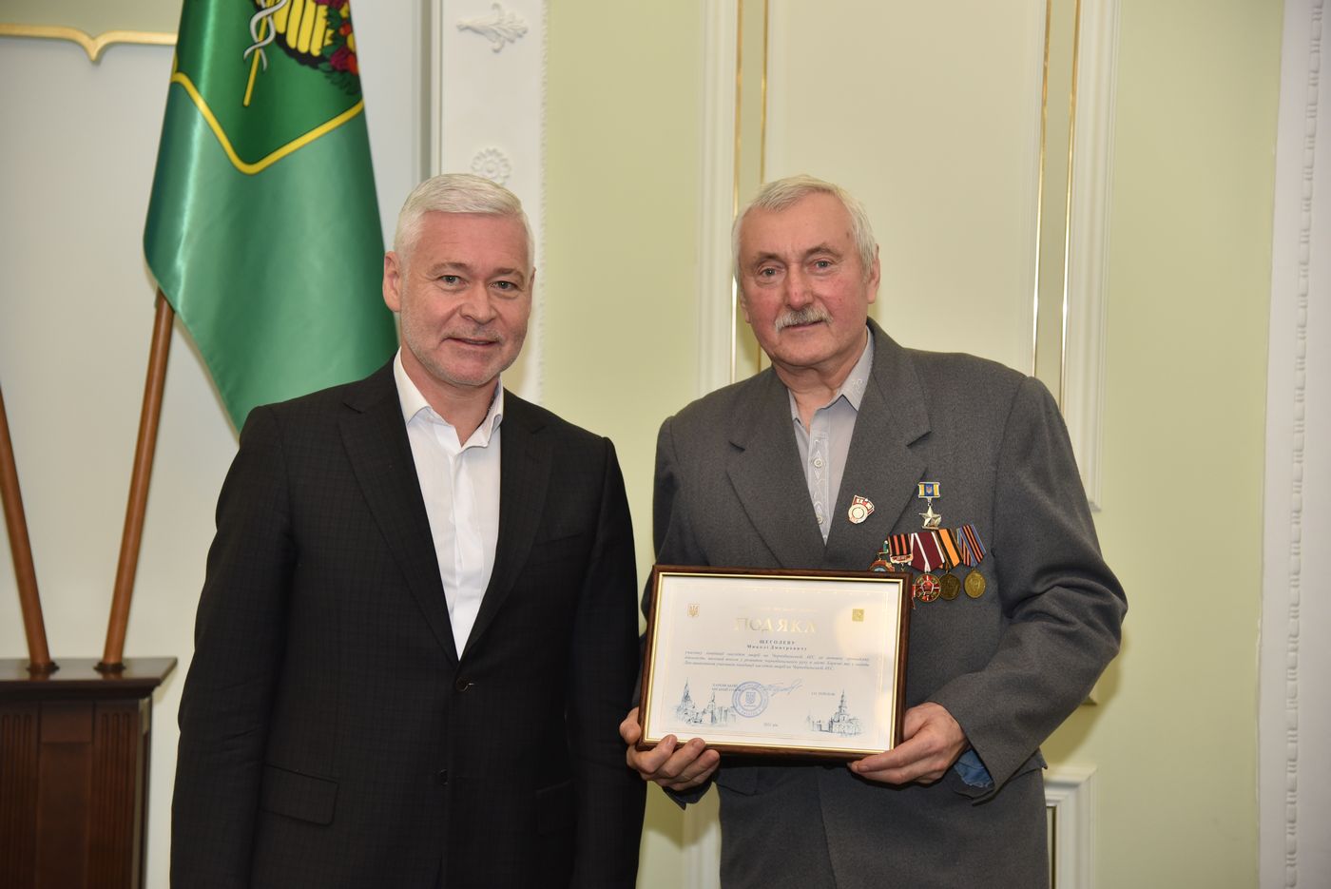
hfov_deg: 28.8
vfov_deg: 19.5
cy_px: 444
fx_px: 2589
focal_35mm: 70
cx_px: 666
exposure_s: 1/200
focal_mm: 70
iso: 800
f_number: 4
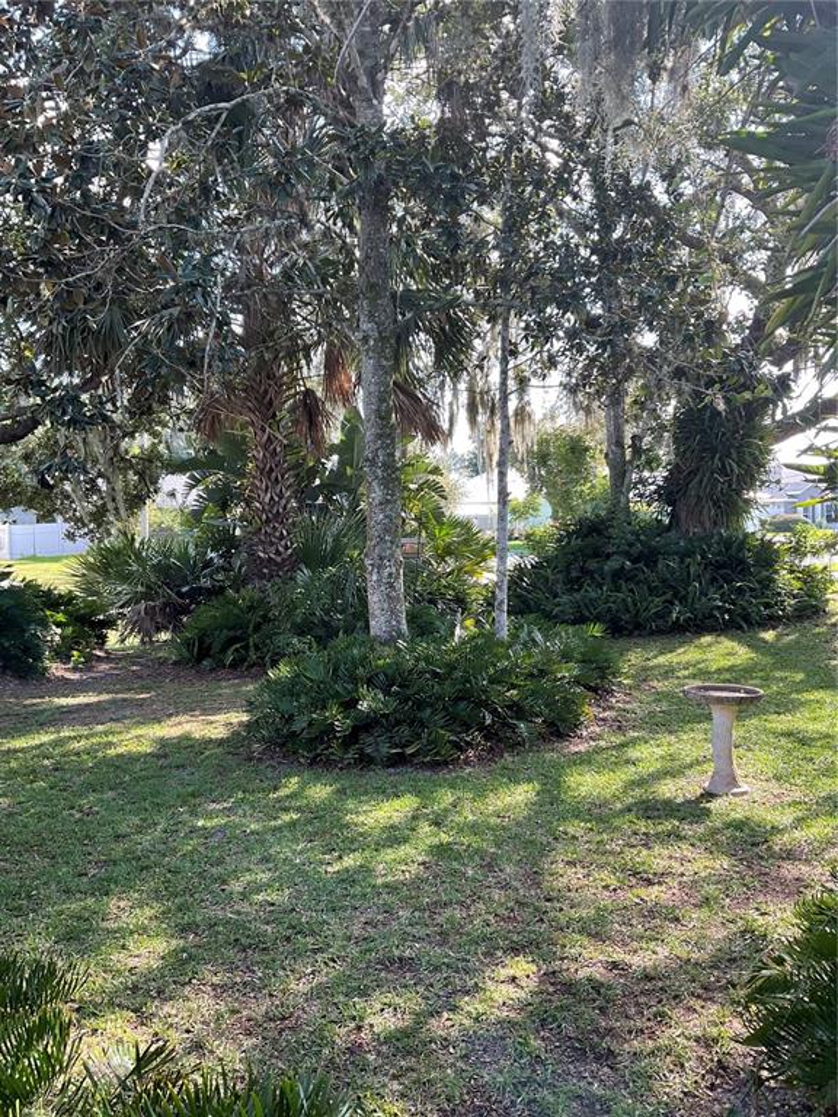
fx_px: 936
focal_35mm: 29
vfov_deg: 61.7
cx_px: 419
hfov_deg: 48.2
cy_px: 558
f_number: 1.8
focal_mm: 3
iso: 20
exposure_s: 1/120
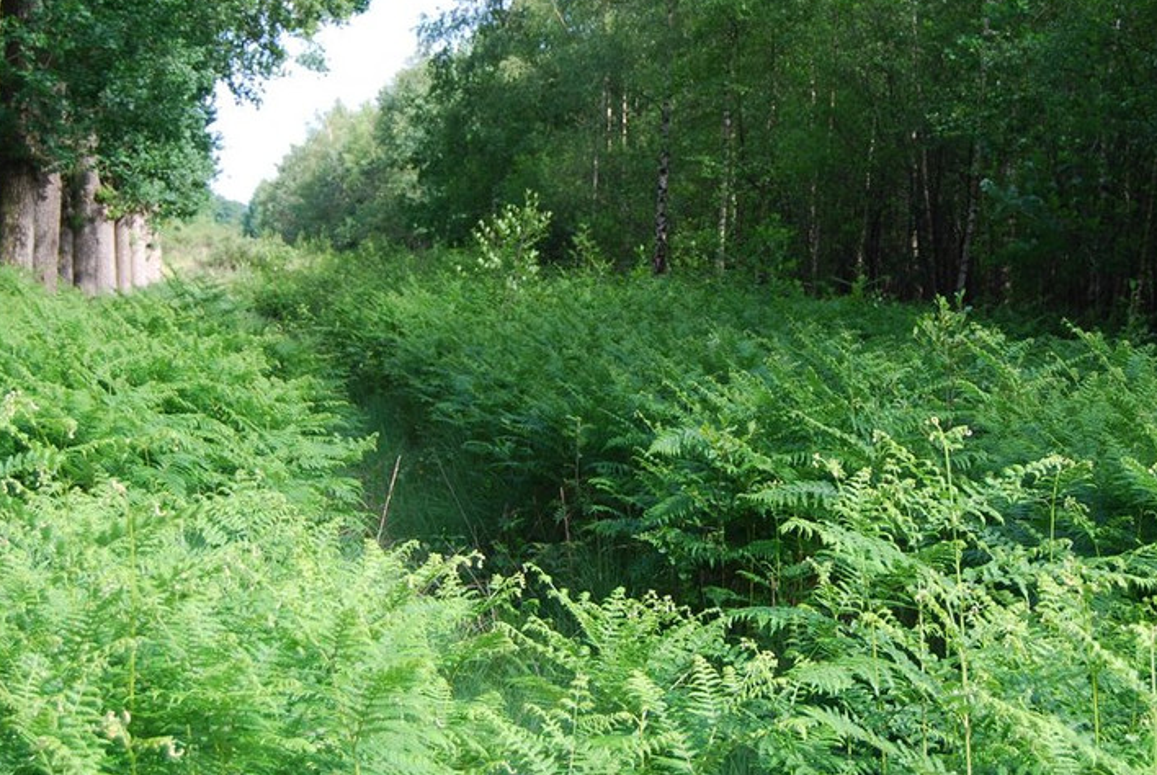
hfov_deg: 25.0
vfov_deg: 16.9
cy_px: 291
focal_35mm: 81
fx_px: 2606
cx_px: 717
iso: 110
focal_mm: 32
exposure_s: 1/125
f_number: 5.6
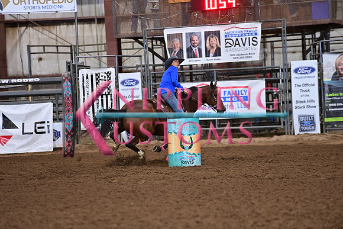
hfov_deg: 10.3
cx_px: 172
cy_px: 114
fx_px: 1906
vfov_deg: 6.9
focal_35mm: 200
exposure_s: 1/250
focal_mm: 200
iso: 1600
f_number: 3.5
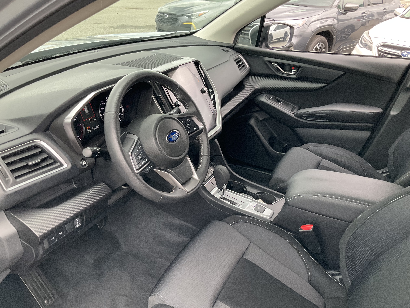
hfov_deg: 61.7
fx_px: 343
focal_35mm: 29
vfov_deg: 48.2
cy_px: 154
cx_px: 205
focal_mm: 3
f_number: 1.8
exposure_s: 1/116
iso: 64
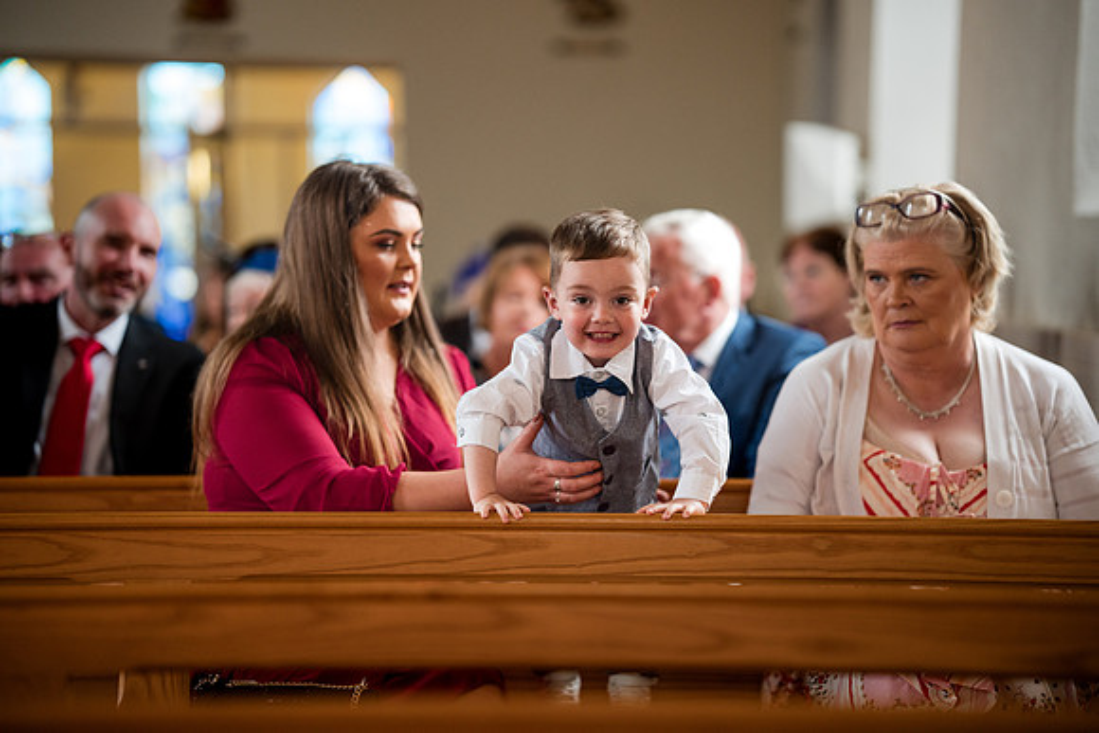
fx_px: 2595
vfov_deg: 16.1
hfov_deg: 23.9
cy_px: 366
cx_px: 550
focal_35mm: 85
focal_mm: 85
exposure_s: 1/500
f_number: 1.4
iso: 800
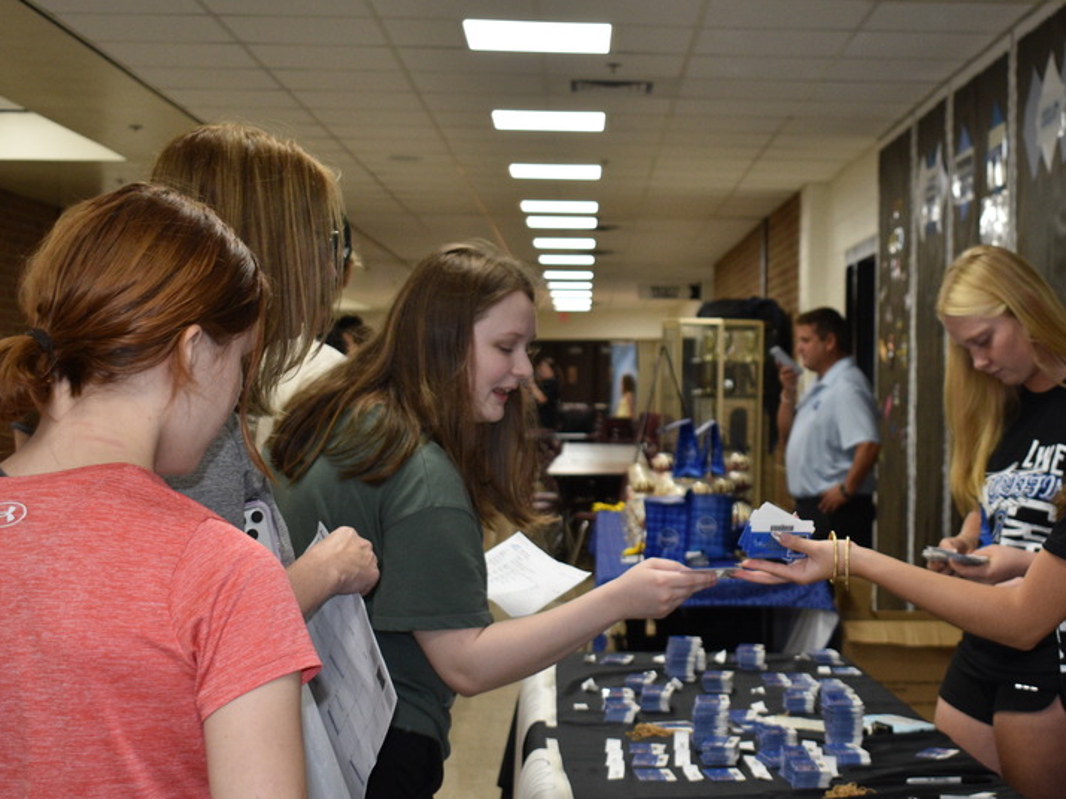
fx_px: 1909
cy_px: 388
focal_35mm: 62
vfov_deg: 23.6
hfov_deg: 30.9
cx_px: 719
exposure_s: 1/125
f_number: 4.2
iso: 800
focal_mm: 30
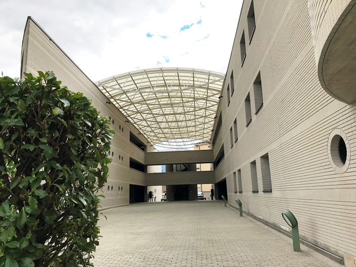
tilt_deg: +13.5
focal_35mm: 28
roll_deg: +1.3
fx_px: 288
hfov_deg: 63.4
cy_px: 134
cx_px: 178
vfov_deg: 49.7
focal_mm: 3.99
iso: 20
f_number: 1.8
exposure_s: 1/1996
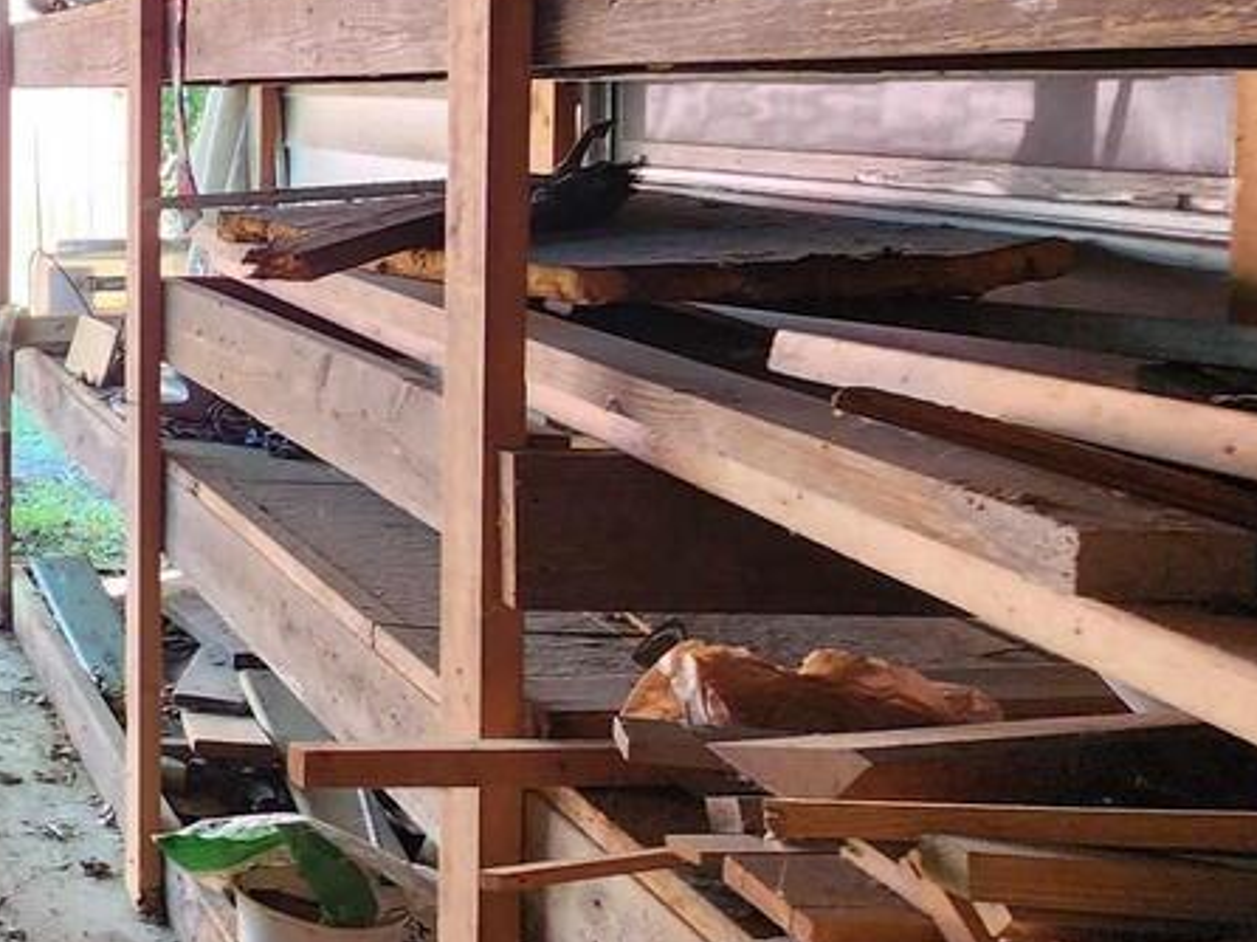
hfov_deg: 32.1
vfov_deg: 33.2
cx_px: -431
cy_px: 172
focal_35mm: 42
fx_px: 1524
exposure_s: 1/60
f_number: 2.2
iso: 160
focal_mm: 2.2
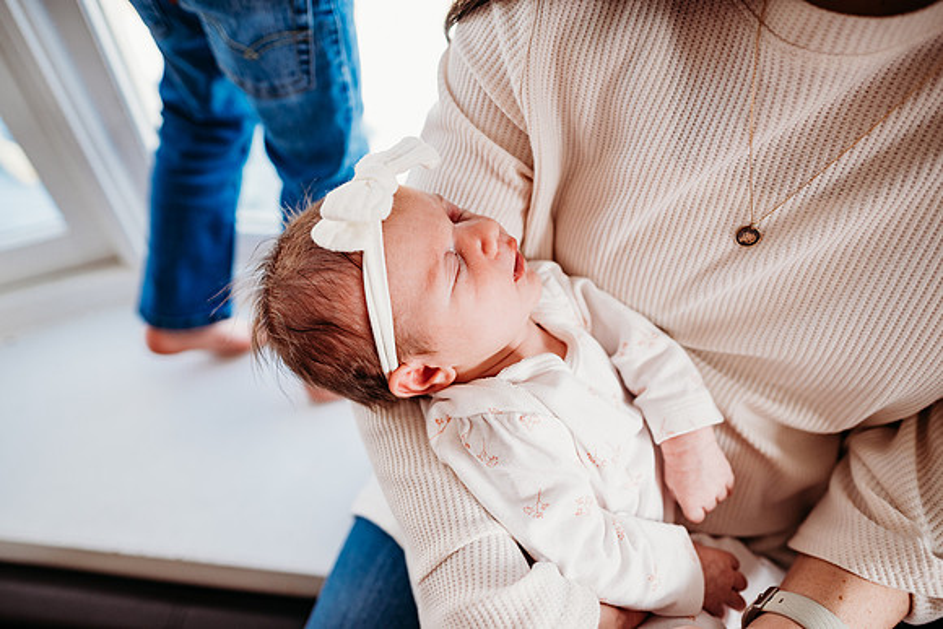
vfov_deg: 53.2
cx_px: 472
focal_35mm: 24
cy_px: 314
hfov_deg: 73.7
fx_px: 629
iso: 400
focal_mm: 24
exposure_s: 1/500
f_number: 2.8
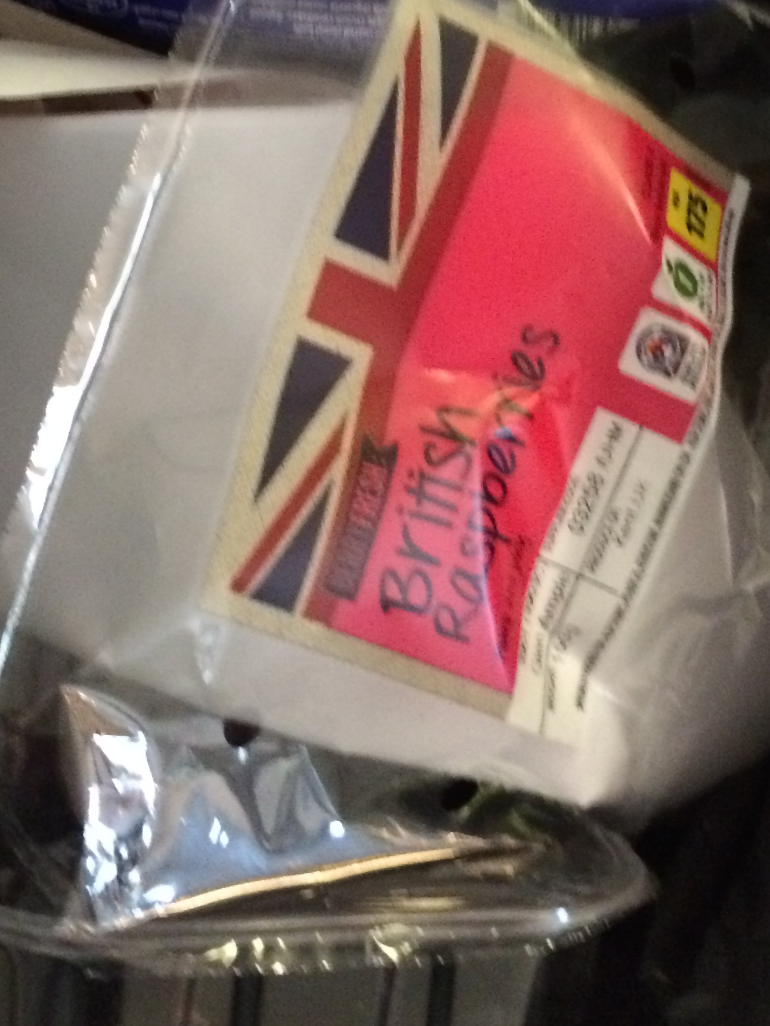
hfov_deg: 26.6
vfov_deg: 34.1
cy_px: 240
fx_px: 1631
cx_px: 348
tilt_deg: -87.9
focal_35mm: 55
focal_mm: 4.15
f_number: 2.2
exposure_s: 1/15
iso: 500
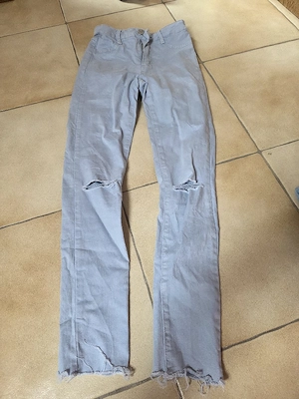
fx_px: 265
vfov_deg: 73.9
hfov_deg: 58.9
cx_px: 150
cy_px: 200
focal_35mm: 23
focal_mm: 6.3
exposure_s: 1/101
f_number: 1.7
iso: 250
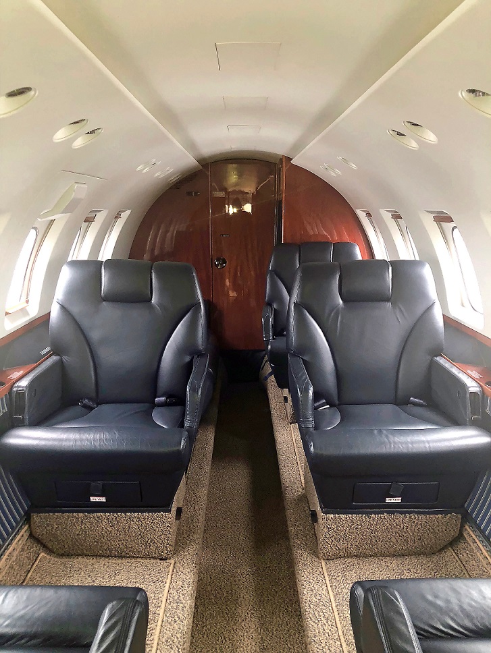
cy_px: 326
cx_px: 246
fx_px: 529
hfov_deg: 49.8
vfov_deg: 63.4
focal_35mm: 28
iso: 100
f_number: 1.8
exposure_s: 1/11
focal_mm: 3.99
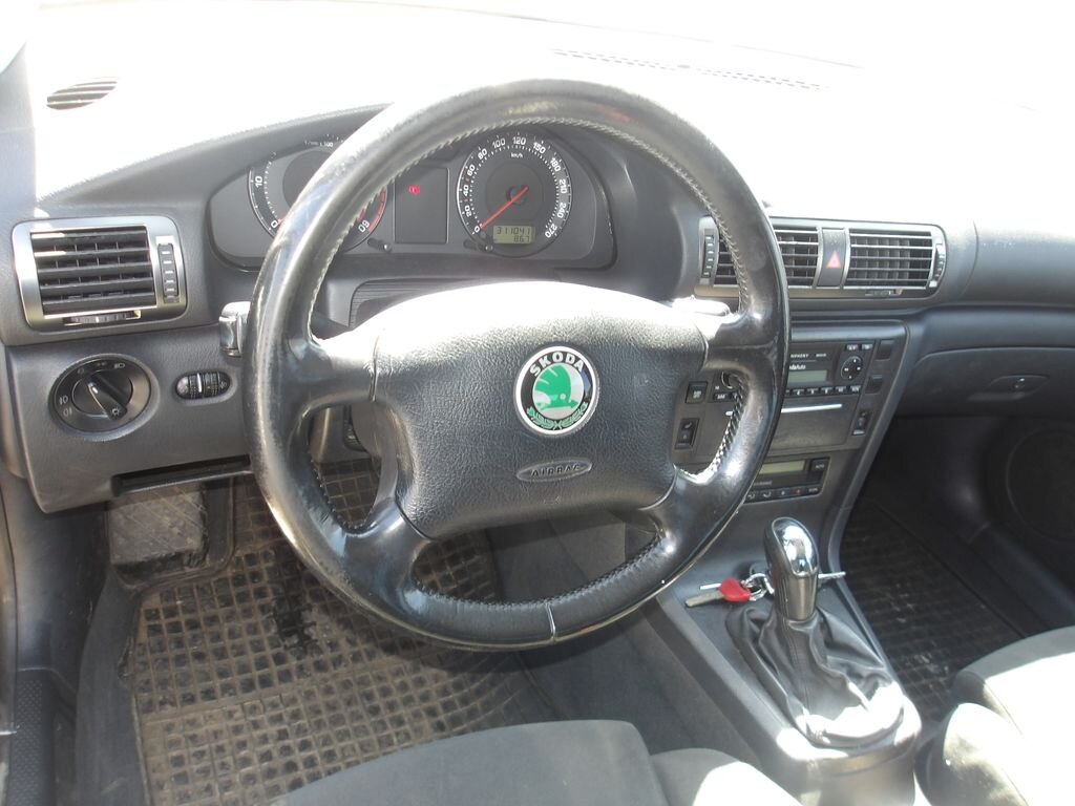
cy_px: 403
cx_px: 538
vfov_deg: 51.4
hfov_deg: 65.3
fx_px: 838
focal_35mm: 27
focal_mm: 4.9
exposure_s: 1/30
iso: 108
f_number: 3
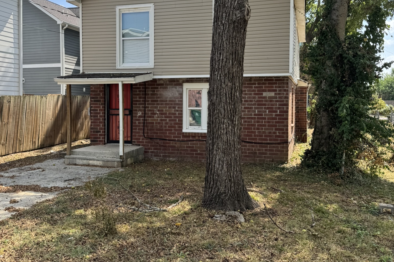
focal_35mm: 34
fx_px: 372
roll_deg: +0.3
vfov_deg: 38.7
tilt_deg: -0.9
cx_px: 194
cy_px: 105
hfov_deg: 55.8
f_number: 1.78
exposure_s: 1/1131
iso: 80
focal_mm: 6.76
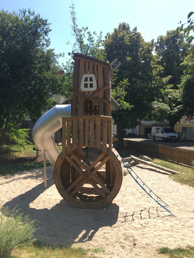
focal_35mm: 29
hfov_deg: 48.2
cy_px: 129
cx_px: 97
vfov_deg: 61.7
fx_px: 217
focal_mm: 4.15
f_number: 2.2
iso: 25
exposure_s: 1/712
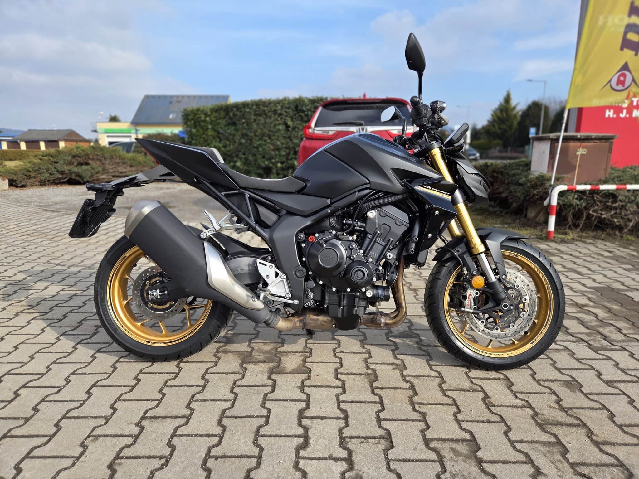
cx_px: 320
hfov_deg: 73.9
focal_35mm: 23
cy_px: 240
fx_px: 425
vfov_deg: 58.9
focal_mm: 5.4
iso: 80
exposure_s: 1/2404
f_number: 1.8
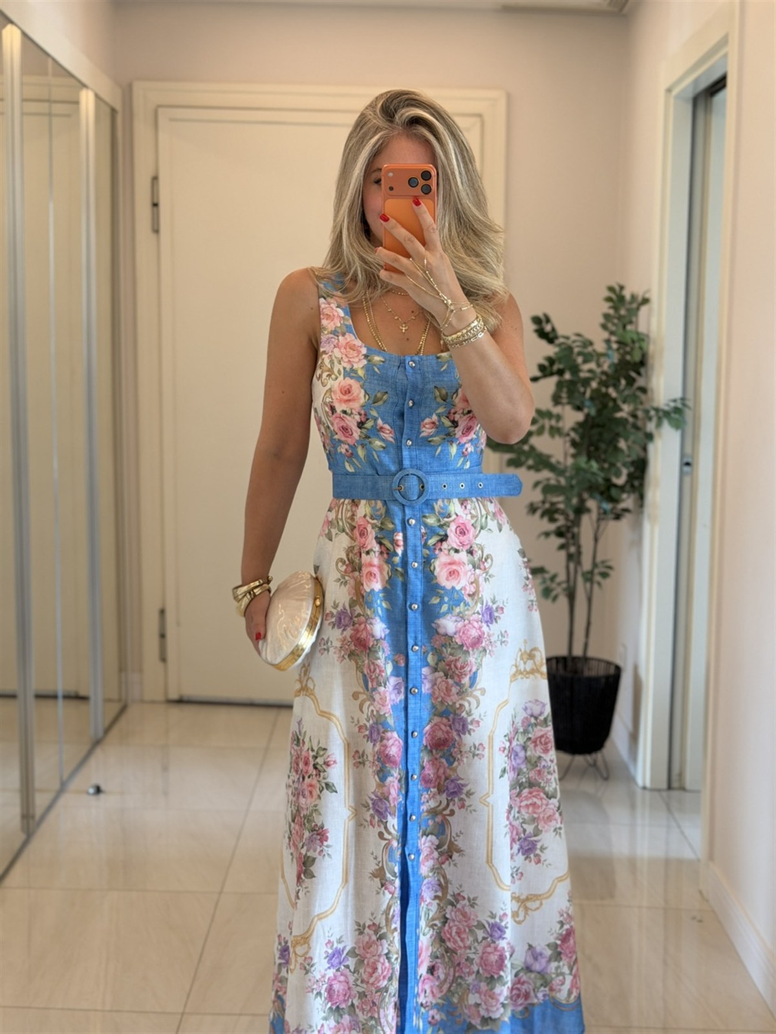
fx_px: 1435
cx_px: 388
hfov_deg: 30.3
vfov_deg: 39.7
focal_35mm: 48
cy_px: 517
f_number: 1.78
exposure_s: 1/60
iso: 160
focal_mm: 6.76
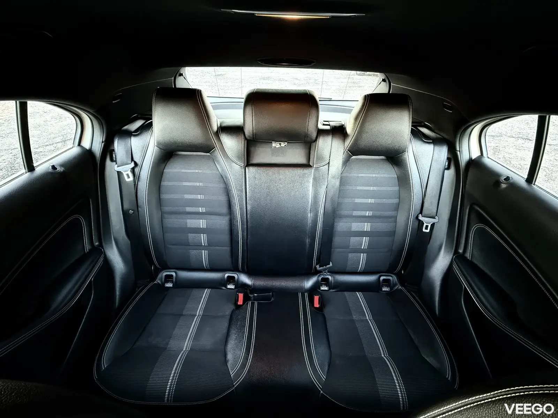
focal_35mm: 14
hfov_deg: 102.1
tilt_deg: -36.5
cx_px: 279
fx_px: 226
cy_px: 209
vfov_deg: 85.7
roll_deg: -1.1
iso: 1250
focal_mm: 2.22
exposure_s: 1/46
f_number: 2.2
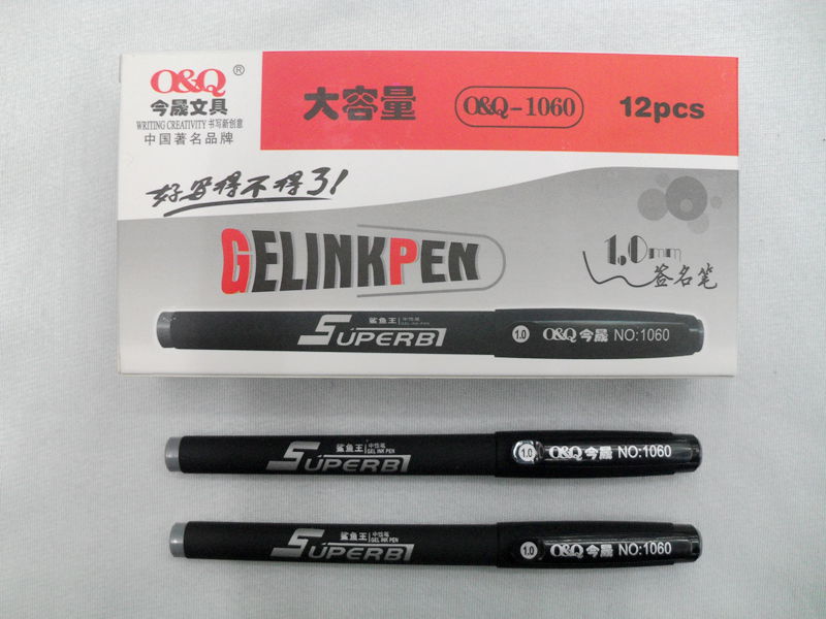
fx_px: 835
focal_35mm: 35
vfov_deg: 40.7
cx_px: 413
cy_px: 310
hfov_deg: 52.6
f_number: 2.8
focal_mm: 6.2
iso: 120
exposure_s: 1/45
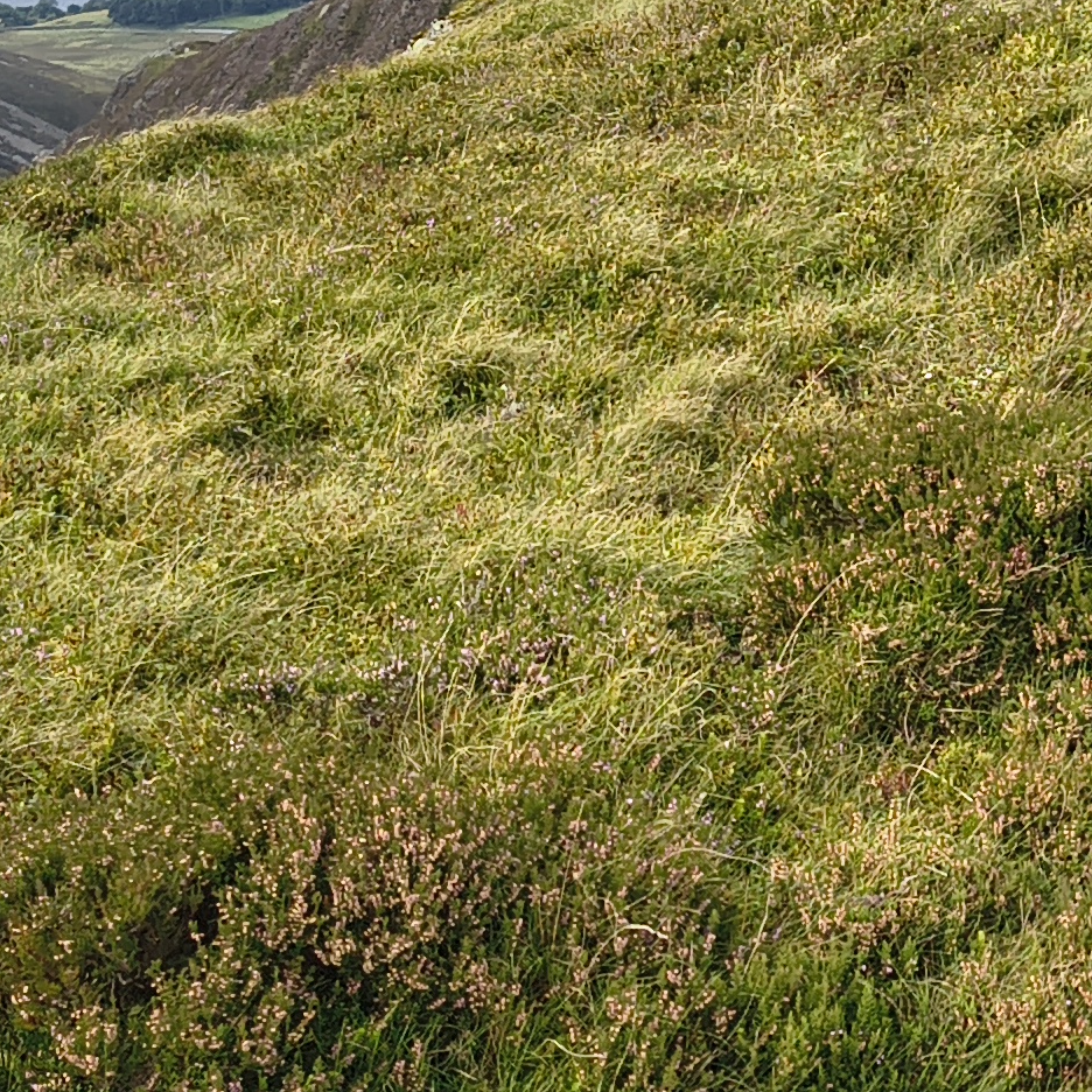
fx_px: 3176
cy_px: 532
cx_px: 1472
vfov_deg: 19.5
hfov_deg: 18.0
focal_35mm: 89
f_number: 1.8
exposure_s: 1/1411
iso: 100
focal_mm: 5.56
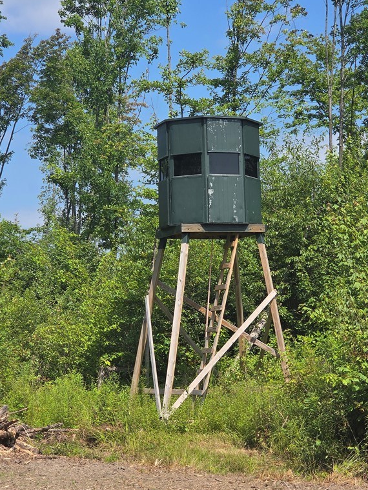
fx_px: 1318
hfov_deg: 15.9
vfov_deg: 21.1
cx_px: 196
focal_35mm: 93
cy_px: 241
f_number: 2.4
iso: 25
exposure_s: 1/1157
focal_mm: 7
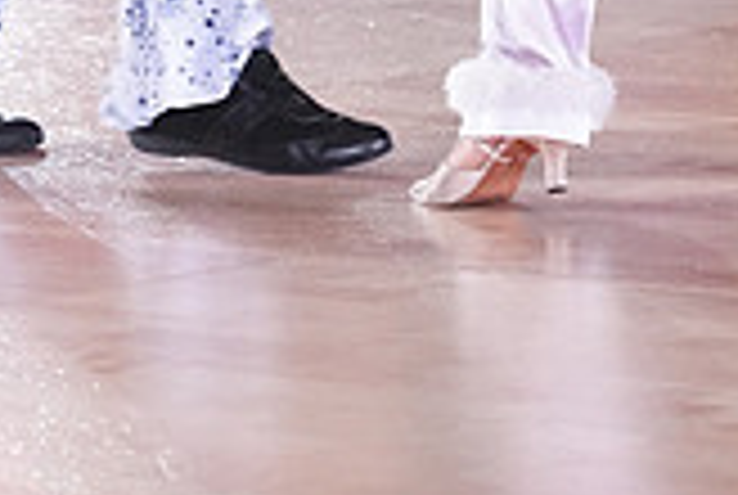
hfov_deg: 6.5
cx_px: 286
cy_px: -652
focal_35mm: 314
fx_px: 6449
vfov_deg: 4.3
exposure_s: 1/400
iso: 3200
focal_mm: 89
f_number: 4
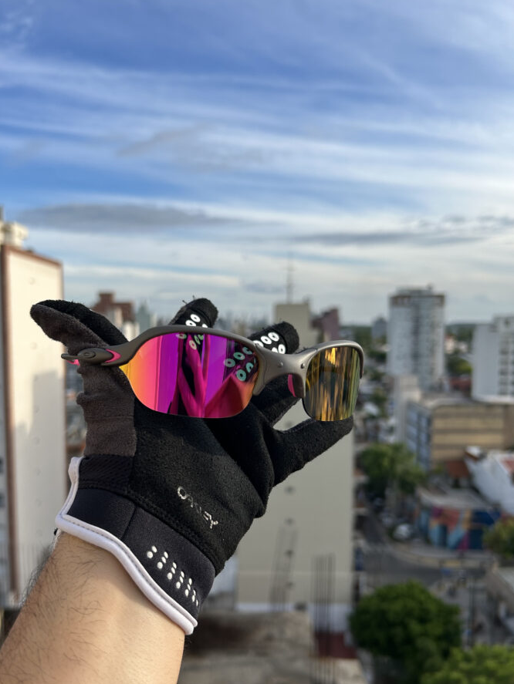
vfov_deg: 59.8
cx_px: 221
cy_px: 372
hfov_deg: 46.7
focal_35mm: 30
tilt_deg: -4.1
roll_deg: -0.2
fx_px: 594
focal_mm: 5.7
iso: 50
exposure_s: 1/2299
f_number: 1.5
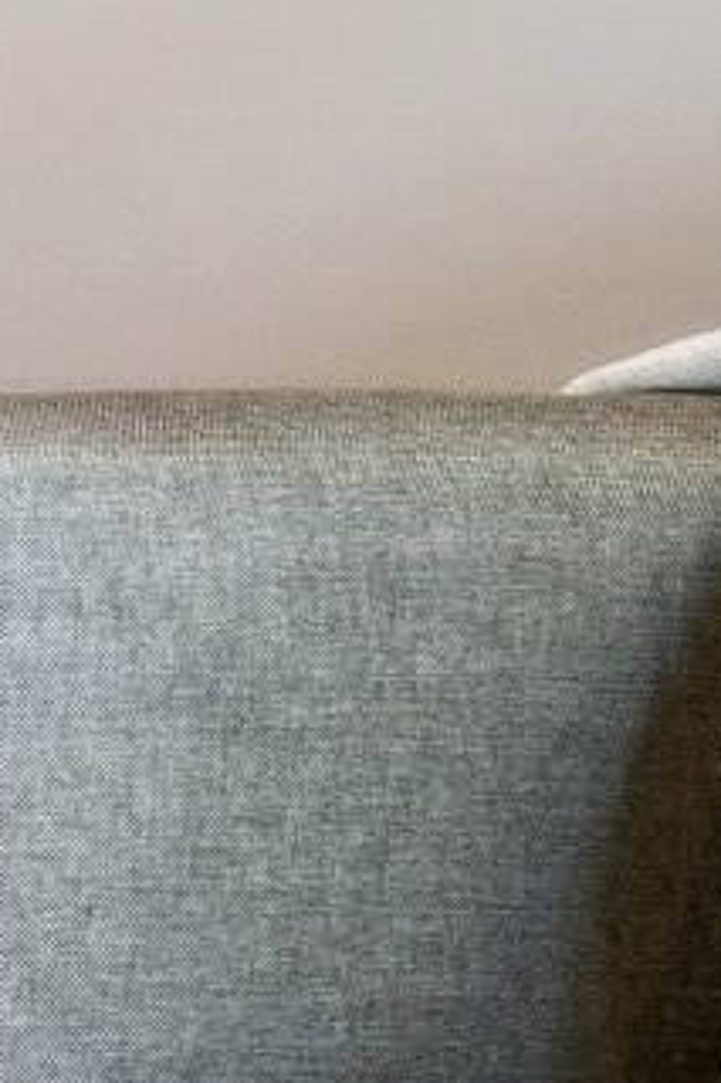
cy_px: -868
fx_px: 5481
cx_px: -5108
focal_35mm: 182
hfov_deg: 3.8
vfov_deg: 10.6
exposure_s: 1/2.5
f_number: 13
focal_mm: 16.2
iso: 100
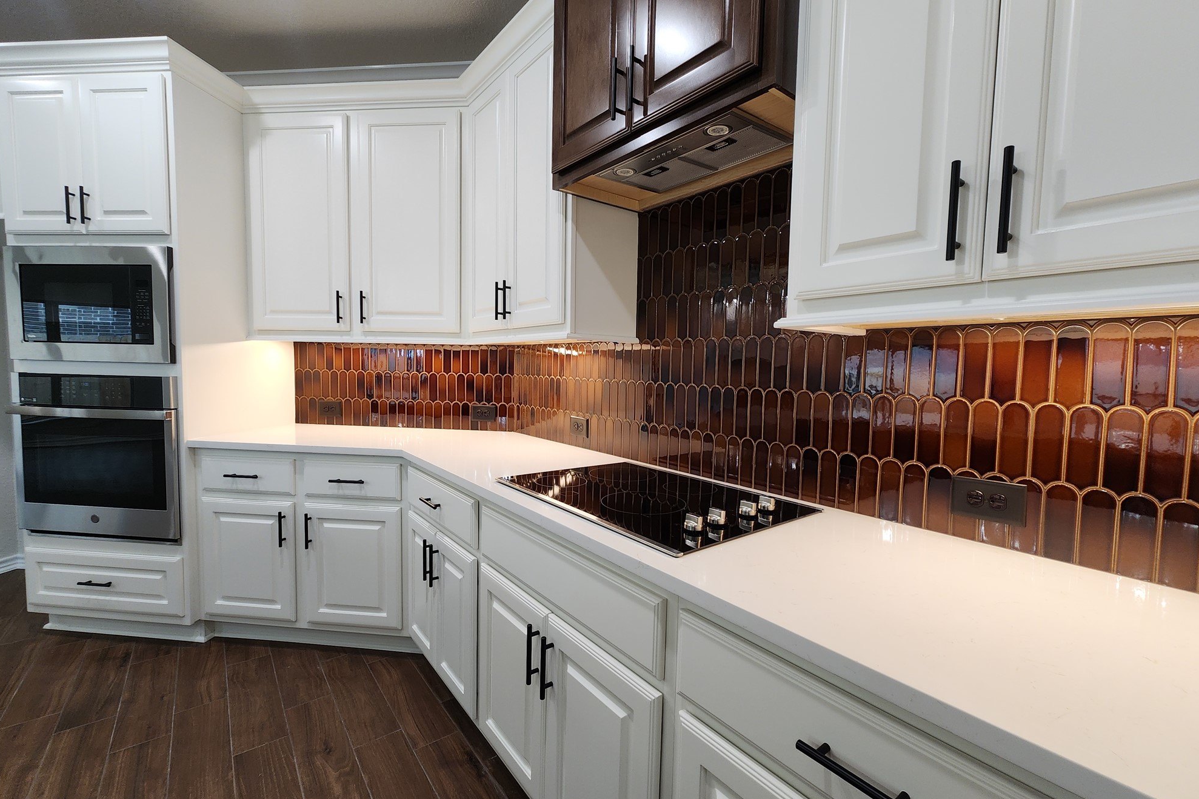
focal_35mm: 14
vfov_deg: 81.2
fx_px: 466
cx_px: 618
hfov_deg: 104.2
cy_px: 406
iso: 125
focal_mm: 2.2
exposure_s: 1/60
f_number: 2.2
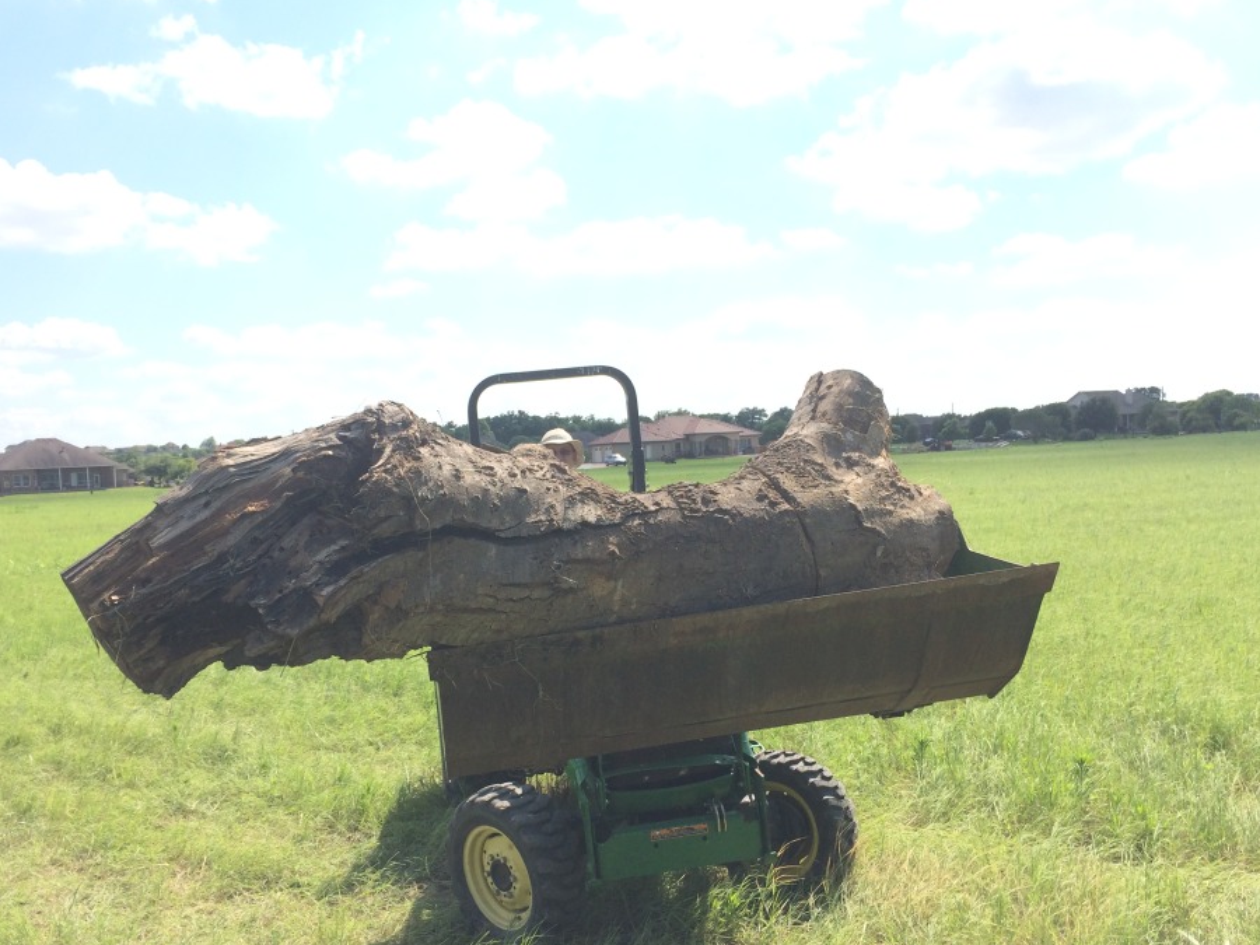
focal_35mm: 33
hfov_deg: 55.3
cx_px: 594
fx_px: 1201
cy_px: 529
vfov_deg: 42.9
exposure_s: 1/1466
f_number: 2.2
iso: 32
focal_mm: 4.15
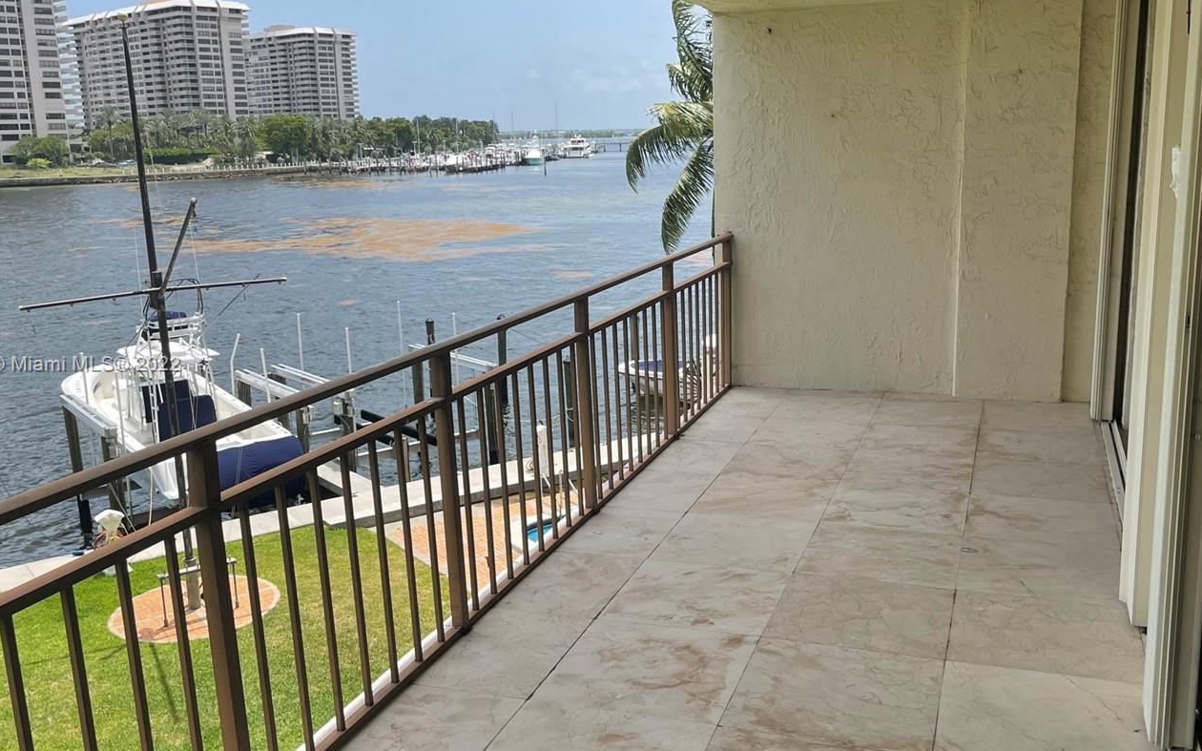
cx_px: 638
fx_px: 1146
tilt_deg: -11.4
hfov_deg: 55.3
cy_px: 365
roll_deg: +1.4
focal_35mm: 35
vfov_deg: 36.3
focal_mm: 4.2
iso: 32
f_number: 1.6
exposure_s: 1/2618
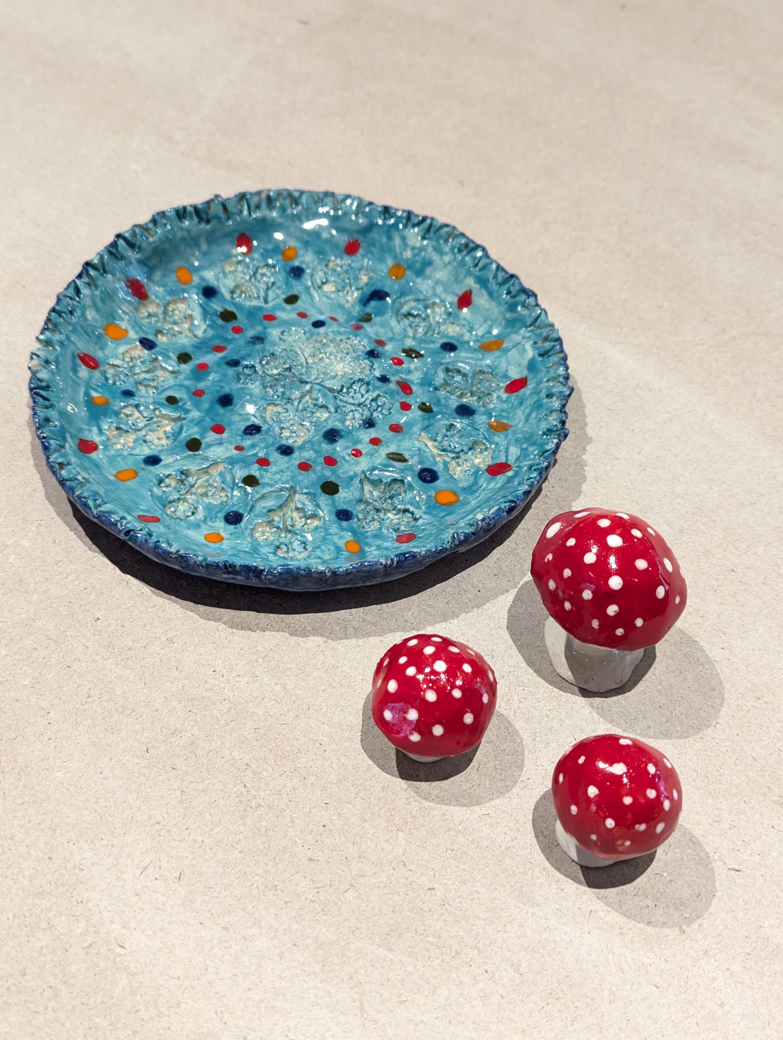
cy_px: 520
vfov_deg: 39.6
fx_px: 1444
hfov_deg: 30.3
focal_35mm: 48
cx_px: 392
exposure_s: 1/120
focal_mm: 6.81
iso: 428
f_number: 1.85
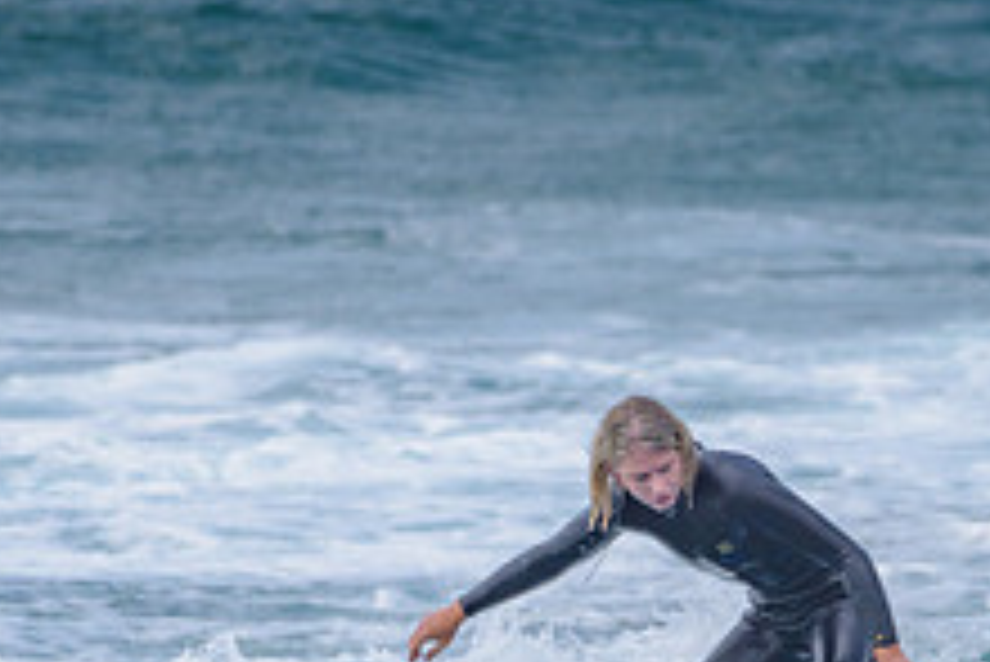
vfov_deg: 0.9
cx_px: 688
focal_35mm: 1613
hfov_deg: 1.3
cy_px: 609
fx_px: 44385
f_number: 5.6
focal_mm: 500
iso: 180
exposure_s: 1/1600
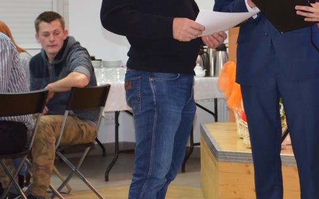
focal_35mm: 148
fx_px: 1286
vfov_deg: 8.8
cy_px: 23
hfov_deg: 14.0
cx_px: 284
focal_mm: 48
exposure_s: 1/60
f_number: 4.8
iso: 2500
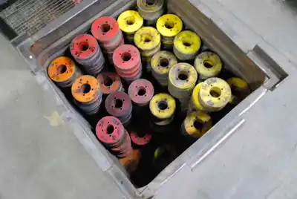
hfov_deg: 59.4
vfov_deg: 41.8
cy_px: 100
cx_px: 148
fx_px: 260
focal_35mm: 32
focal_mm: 21
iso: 1600
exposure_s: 1/15
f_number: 3.8
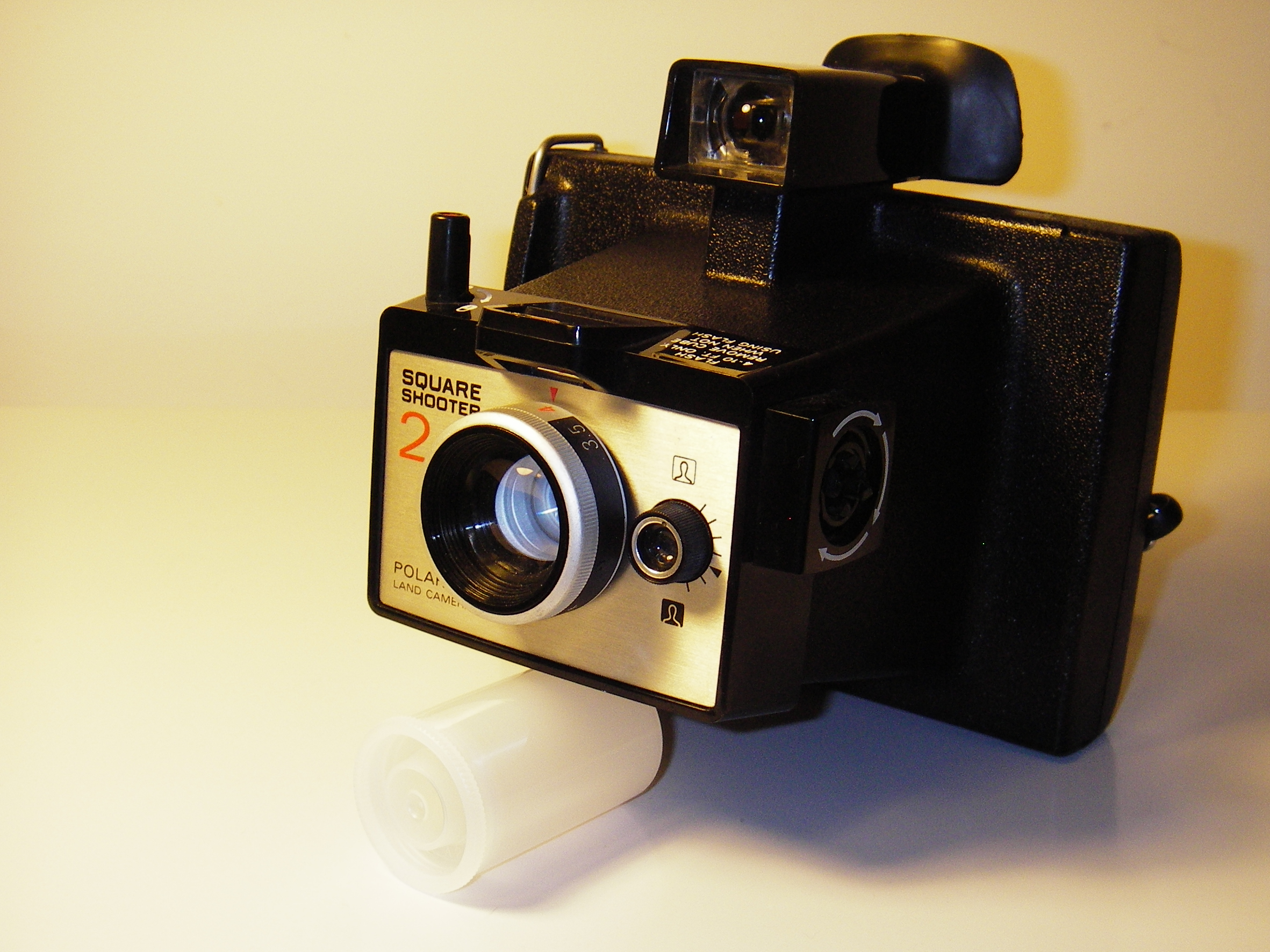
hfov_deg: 36.8
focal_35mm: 52
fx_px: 1908
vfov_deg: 28.0
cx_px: 685
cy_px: 478
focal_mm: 8.1
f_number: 3.5
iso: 80
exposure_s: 1/40
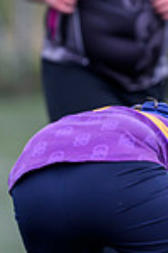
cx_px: 380
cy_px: 146
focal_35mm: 1816
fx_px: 12711
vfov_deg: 1.1
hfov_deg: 0.8
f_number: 3.5
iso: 500
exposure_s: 1/1250
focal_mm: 400
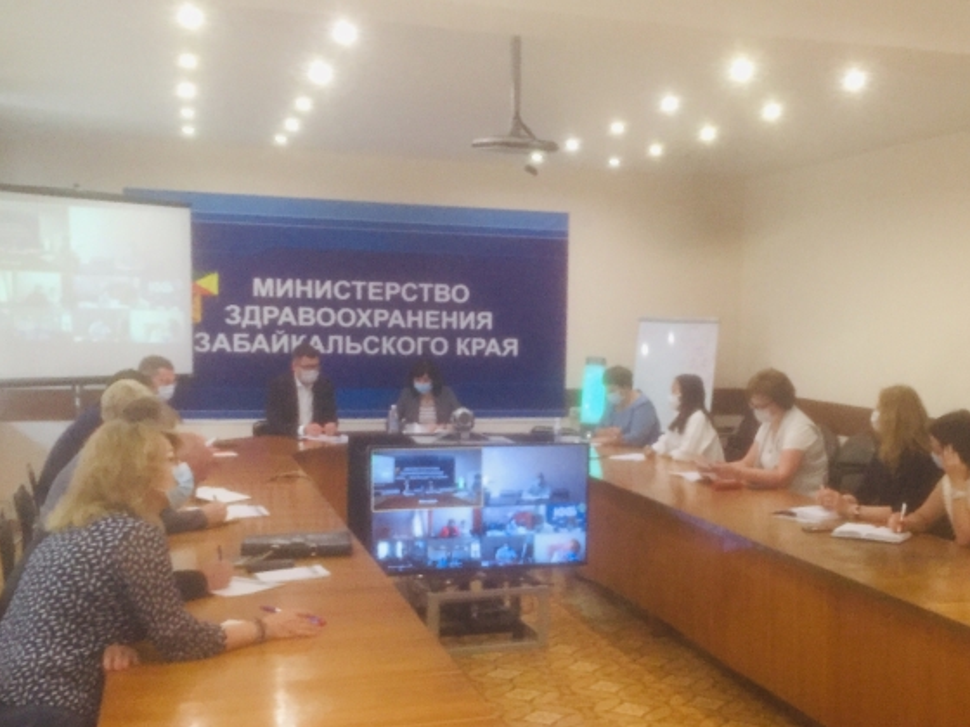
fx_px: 1233
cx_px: 632
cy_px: 430
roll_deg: -1.9
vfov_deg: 32.8
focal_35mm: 44
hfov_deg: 42.5
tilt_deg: -3.4
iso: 250
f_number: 2.2
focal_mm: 4.15
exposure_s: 1/33
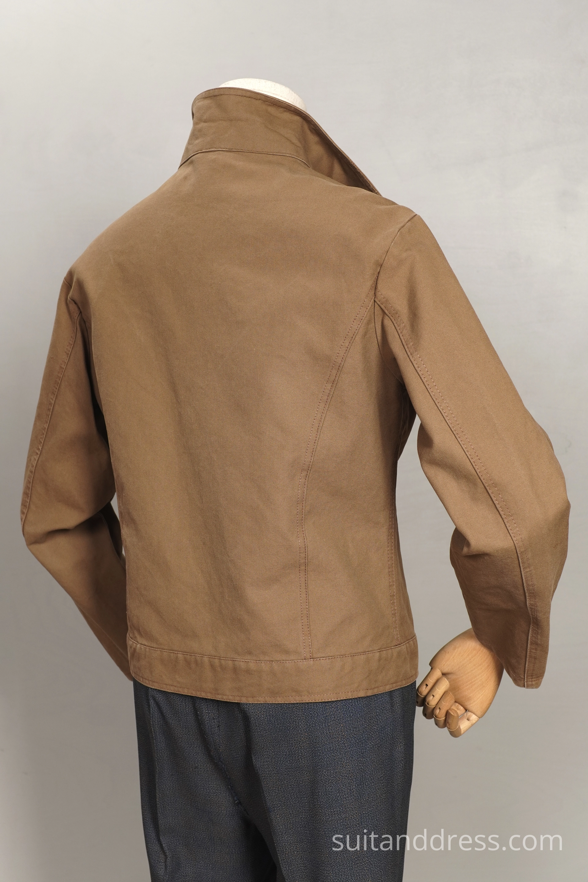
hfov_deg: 28.1
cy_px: 441
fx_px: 1176
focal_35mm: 48
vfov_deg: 41.1
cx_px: 294
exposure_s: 1/40
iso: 400
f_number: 5.6
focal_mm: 32
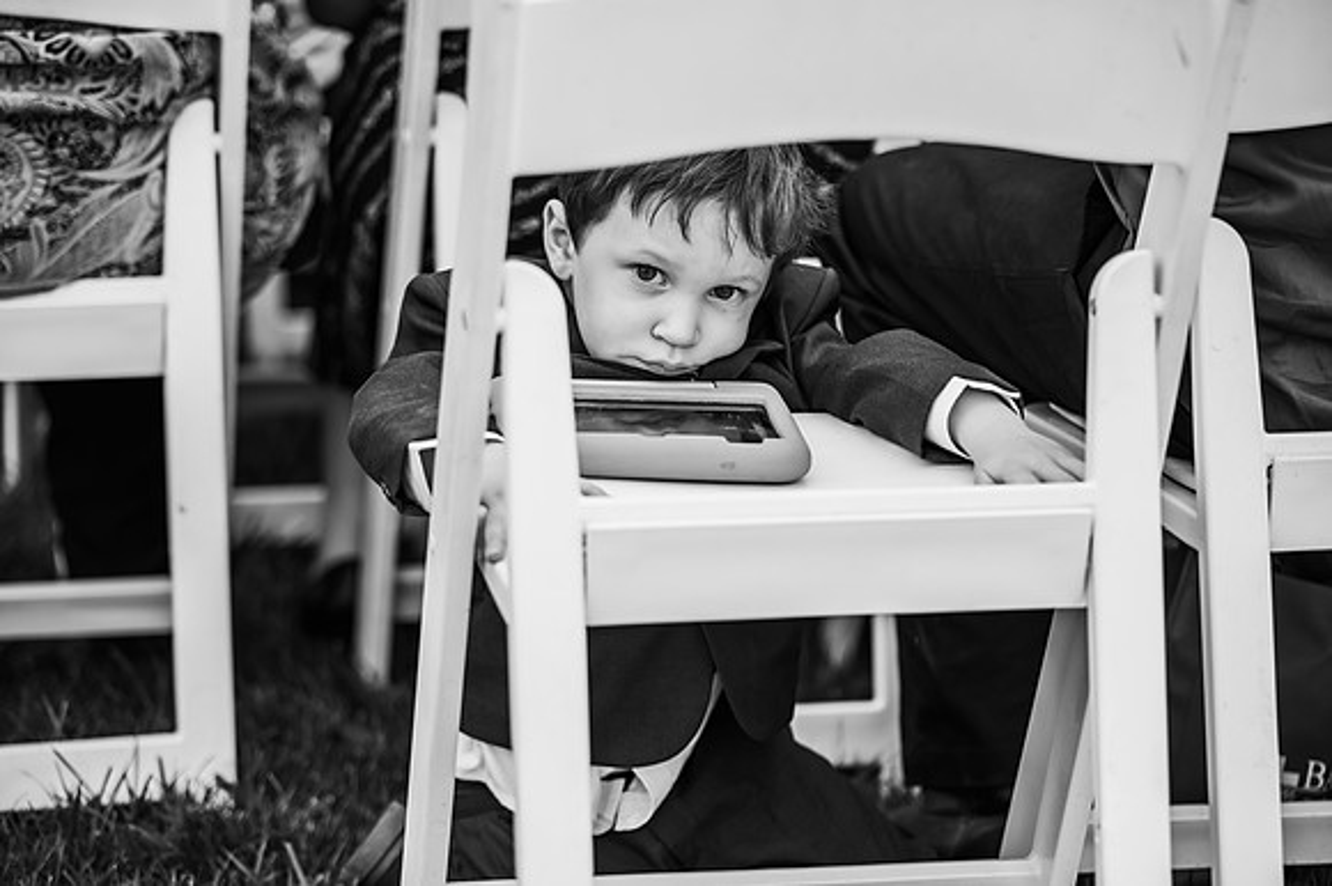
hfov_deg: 20.4
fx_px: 3698
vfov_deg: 13.7
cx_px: 666
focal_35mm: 100
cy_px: 443
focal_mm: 100
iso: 400
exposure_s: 1/1000
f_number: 2.8
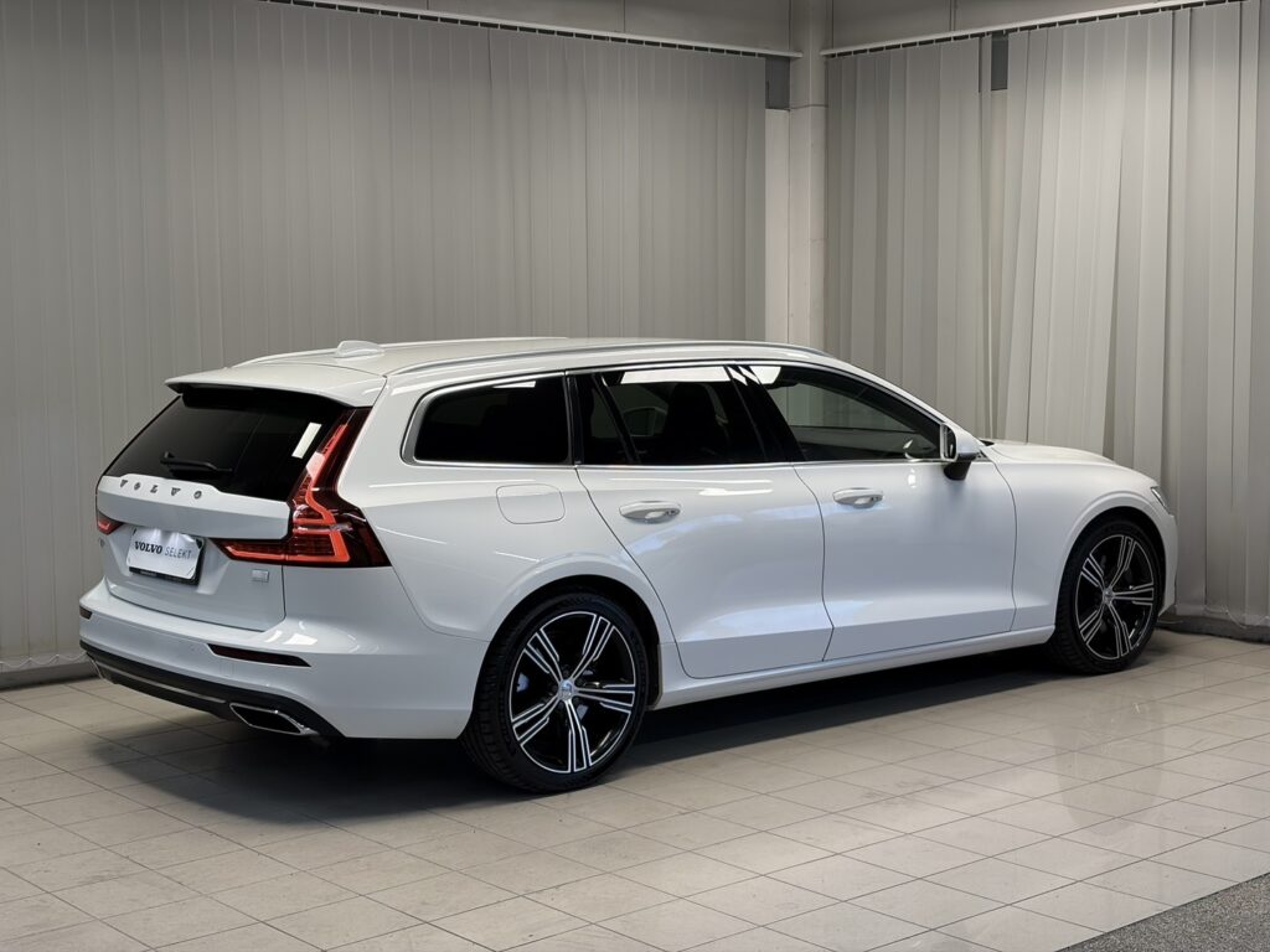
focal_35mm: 52
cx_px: 635
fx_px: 1908
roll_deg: +0.8
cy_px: 476
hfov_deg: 36.8
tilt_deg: -6.3
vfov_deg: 28.0
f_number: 1.6
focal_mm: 5.96
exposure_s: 1/100
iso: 40
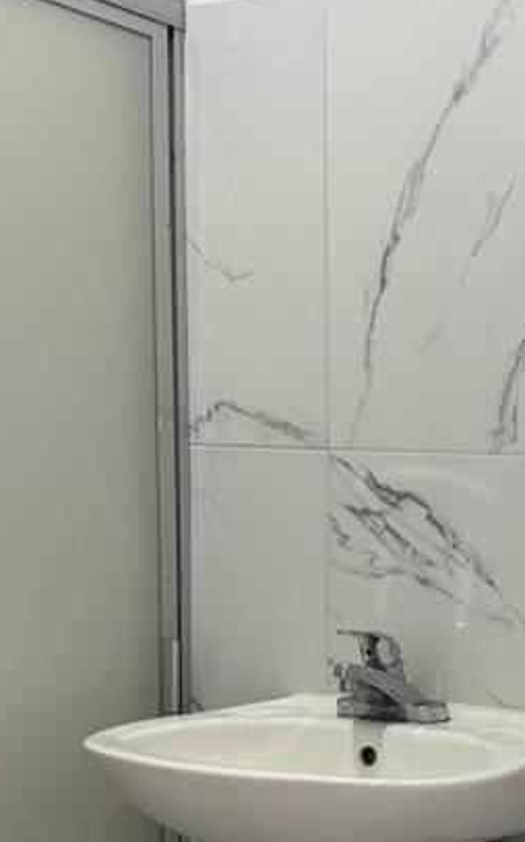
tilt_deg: -5.6
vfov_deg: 31.5
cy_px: 621
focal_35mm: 64
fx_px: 1467
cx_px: 635
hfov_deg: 19.1
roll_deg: -2.0
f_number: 1.78
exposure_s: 1/60
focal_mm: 6.76
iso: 200
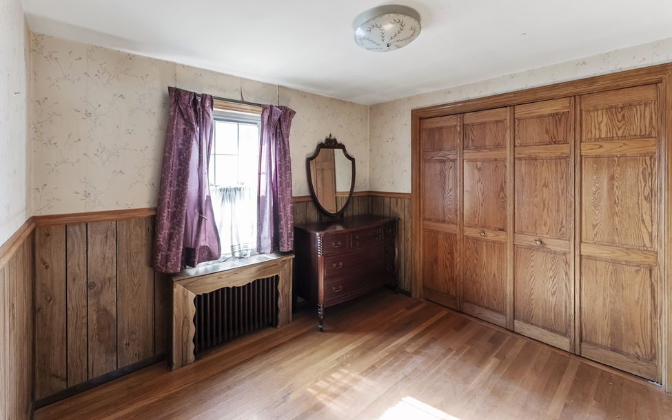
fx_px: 275
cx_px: 342
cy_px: 190
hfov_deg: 101.5
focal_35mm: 15
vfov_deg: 74.6
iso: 2000
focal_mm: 14
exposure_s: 1/60
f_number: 5.6
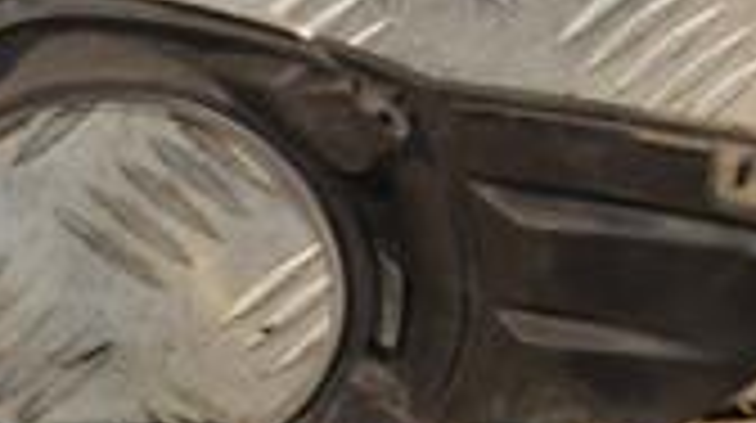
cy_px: 94
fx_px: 4725
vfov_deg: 5.1
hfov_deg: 9.1
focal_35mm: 236
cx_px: -72
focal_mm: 42
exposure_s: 1/160
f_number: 4.8
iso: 800
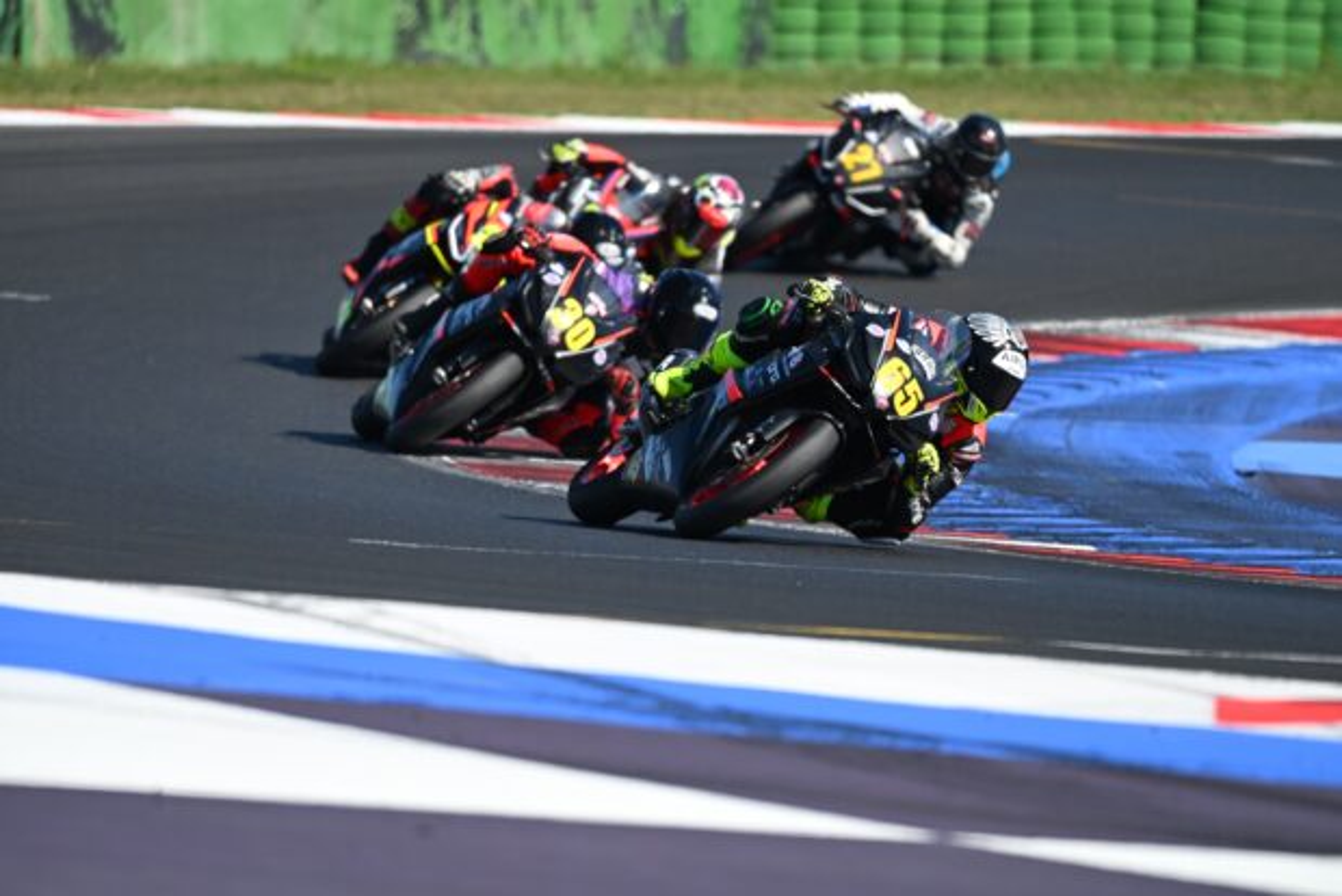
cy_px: 448
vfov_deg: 2.6
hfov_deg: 4.0
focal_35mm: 520
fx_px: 19393
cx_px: 671
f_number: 6.3
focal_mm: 520
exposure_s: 1/1600
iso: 400
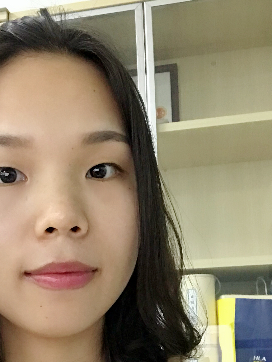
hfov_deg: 25.2
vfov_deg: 32.7
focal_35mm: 57
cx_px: 51
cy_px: 295
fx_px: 597
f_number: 2.2
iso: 200
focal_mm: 2.87
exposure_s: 1/25
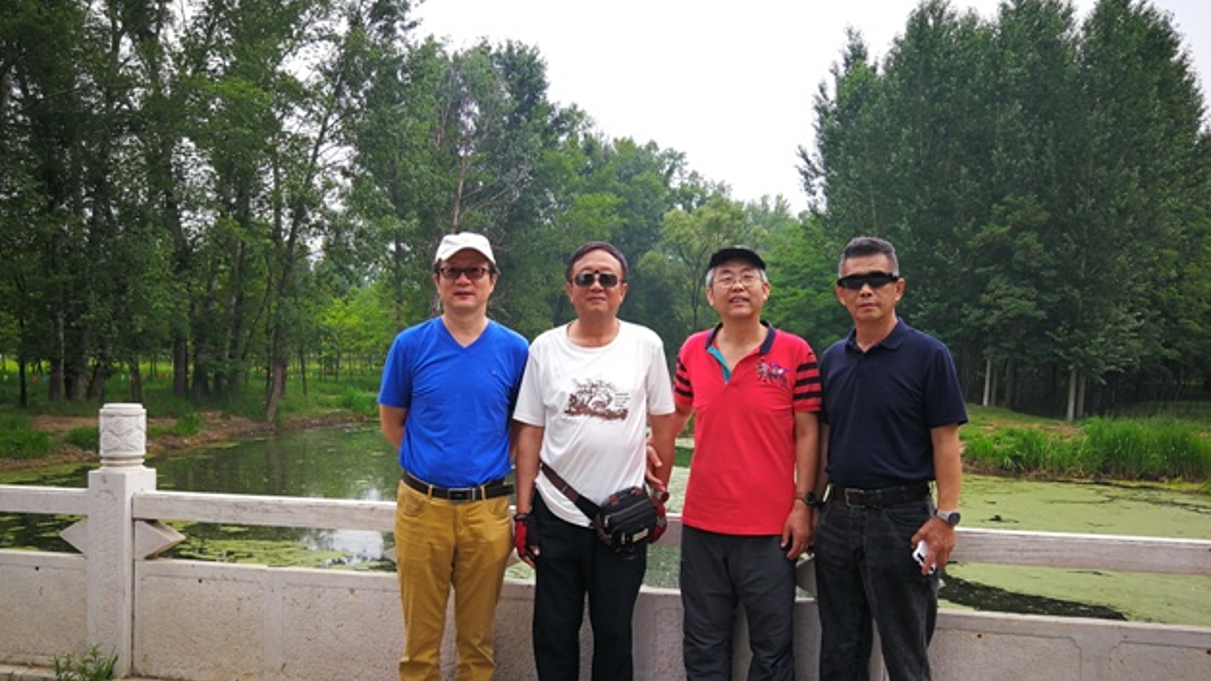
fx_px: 963
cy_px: 395
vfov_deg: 38.8
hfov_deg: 64.3
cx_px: 598
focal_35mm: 30
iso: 50
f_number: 2.2
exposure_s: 1/262
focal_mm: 3.95
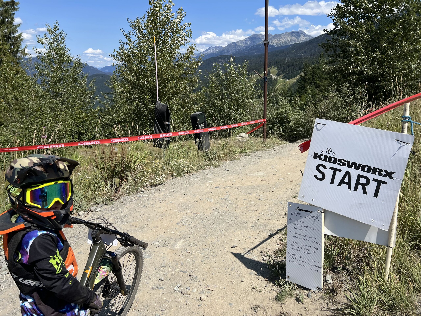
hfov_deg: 67.3
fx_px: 316
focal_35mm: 26
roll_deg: +0.3
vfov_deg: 53.1
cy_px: 158
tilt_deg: -13.6
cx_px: 210
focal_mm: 5.7
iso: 50
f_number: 1.5
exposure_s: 1/5319
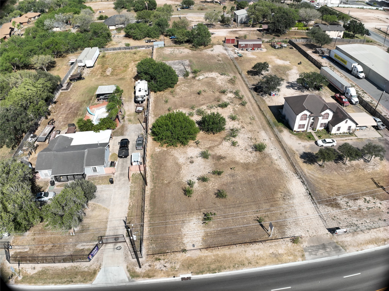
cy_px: 146
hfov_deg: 71.6
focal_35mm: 24
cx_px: 194
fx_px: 270
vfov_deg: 56.8
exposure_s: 1/2000
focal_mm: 12.29
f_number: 3.5
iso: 110
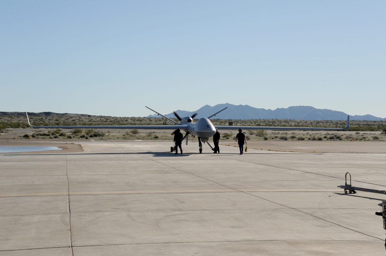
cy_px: 128
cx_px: 193
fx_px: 771
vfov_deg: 18.9
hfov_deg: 28.1
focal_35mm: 72
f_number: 16
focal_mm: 72
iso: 800
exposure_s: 1/800
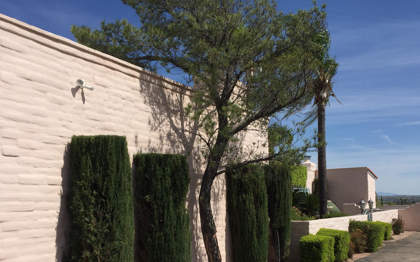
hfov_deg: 50.4
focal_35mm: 39
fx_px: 446
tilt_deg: +3.0
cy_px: 191
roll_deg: +0.1
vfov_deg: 32.3
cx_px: 209
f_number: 2.2
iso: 32
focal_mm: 4.15
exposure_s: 1/4950
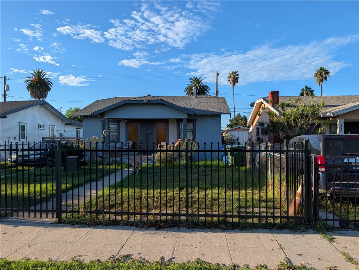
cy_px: 135
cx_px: 180
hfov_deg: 71.5
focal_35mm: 24
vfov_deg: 56.9
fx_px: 249
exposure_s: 1/680
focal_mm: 6.9
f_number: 1.68
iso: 19
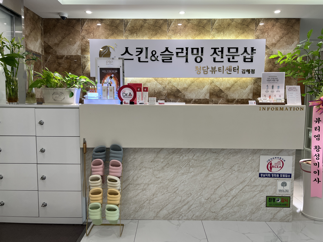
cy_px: 121
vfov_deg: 53.1
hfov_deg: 67.3
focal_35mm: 26
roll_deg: +0.1
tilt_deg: -4.3
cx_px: 162
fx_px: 243
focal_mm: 5.7
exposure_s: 1/120
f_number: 1.5
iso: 100
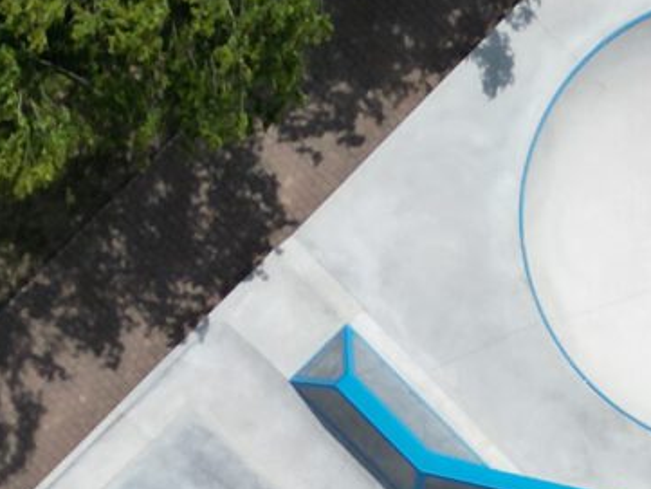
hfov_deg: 11.2
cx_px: 916
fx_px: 3198
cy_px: 700
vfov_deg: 8.6
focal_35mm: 170
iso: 120
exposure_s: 1/5000
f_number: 1.7
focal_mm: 6.72
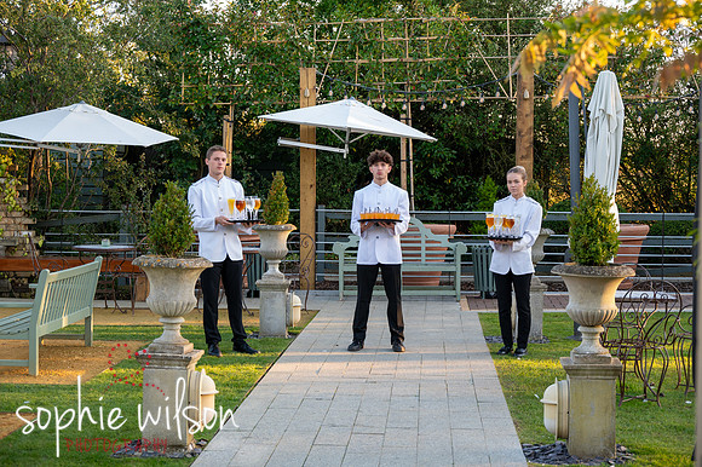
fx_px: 1247
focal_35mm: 64
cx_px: 351
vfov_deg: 21.2
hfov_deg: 31.4
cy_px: 234
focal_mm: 64
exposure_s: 1/125
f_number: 6
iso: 560
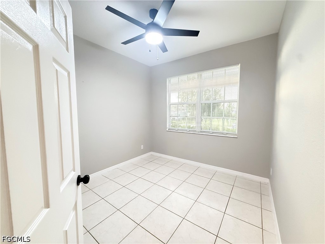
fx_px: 131
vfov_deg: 85.7
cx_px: 162
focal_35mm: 14
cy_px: 122
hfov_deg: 102.1
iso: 800
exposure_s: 1/60
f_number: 2.2
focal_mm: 2.22
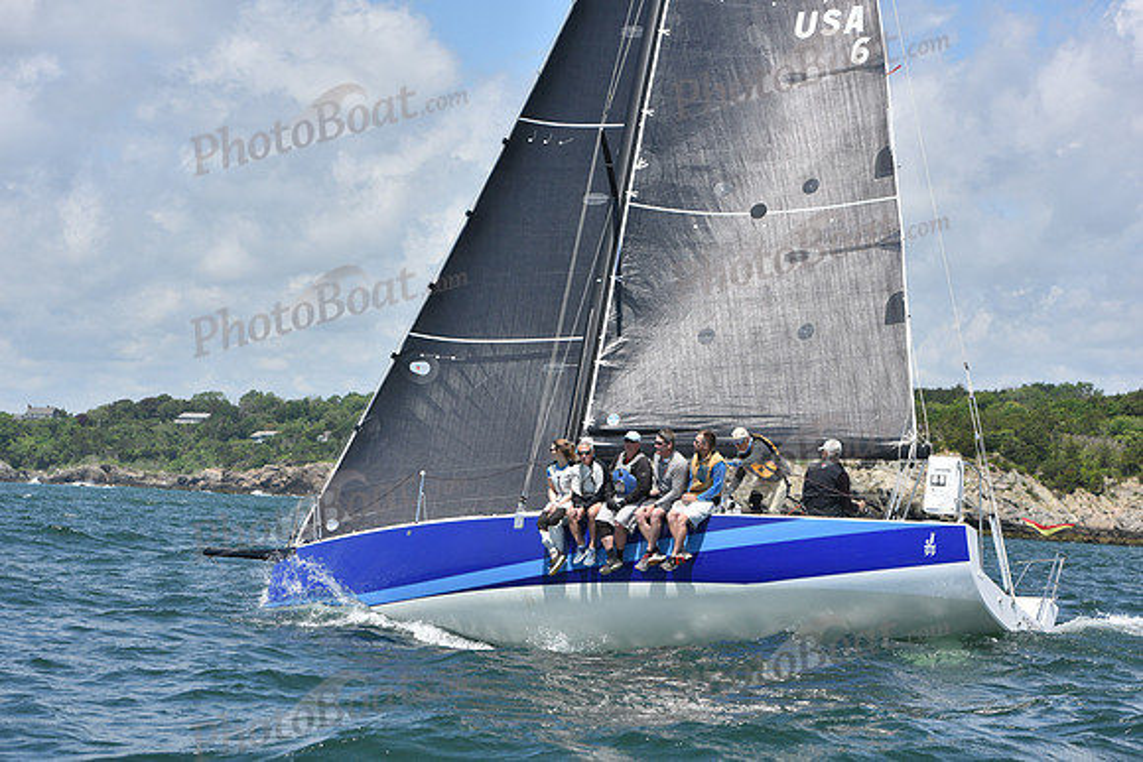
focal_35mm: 90
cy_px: 381
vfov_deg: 15.2
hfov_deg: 22.6
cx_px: 572
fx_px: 2858
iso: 250
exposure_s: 1/1250
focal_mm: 90
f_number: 6.3
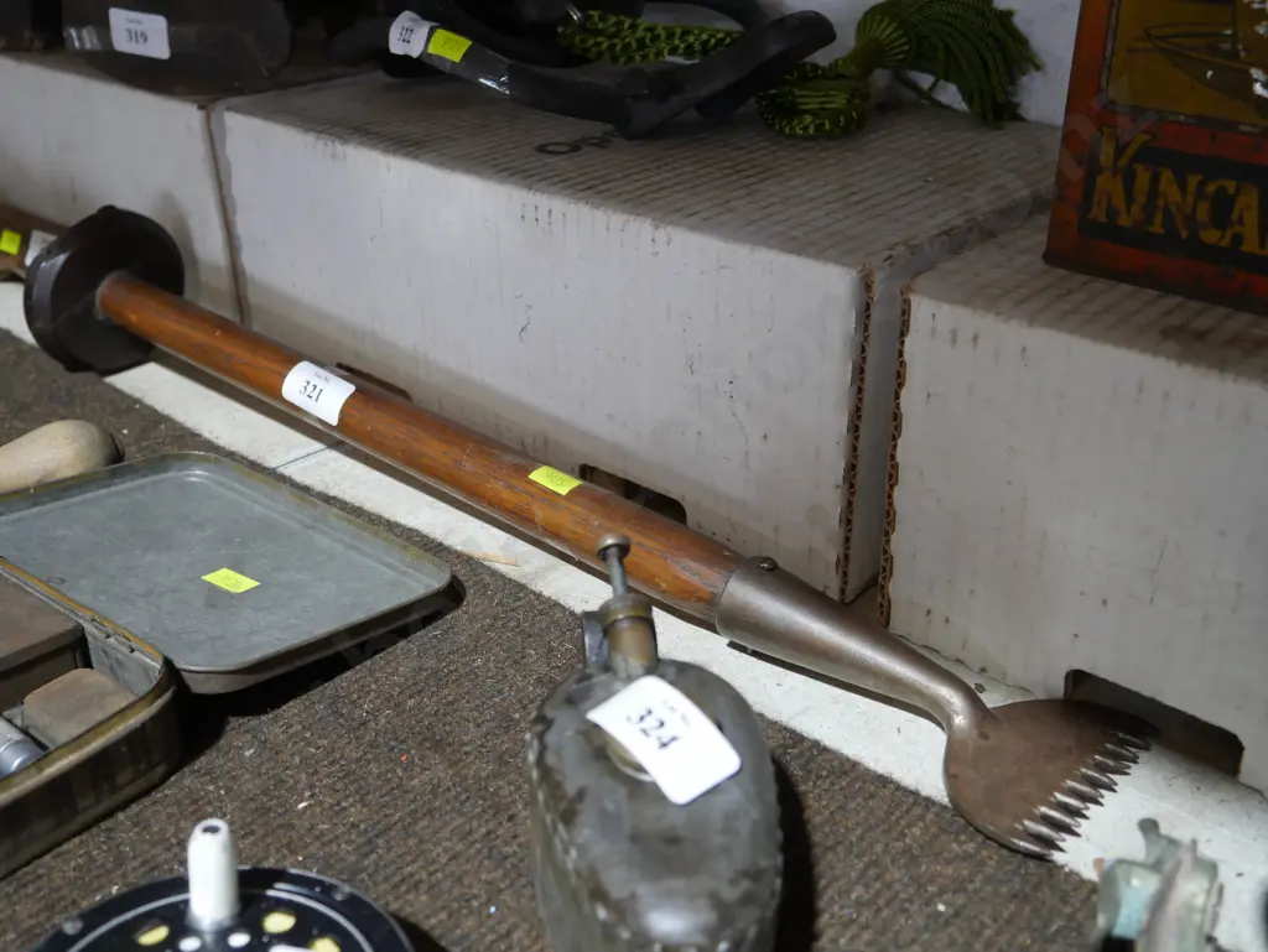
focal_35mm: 36
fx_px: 1319
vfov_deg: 39.7
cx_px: 634
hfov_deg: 51.3
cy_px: 476
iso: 800
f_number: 4
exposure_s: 1/60
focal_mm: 18
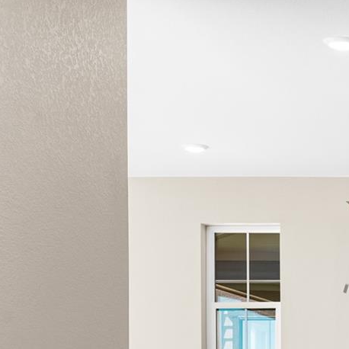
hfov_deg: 14.9
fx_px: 1186
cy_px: 397
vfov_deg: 16.2
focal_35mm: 104
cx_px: 596
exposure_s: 1/8
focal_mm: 35
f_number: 8
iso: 160
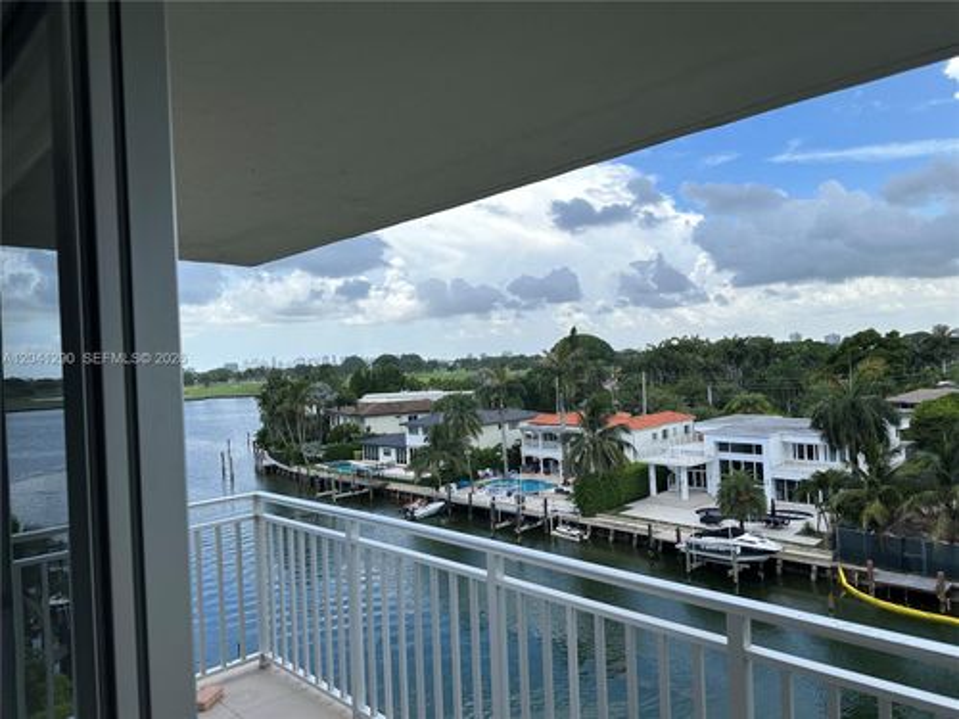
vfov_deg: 56.8
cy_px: 360
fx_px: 665
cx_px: 480
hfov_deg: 71.6
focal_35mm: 24
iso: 80
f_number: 1.78
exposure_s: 1/3356
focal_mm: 6.86
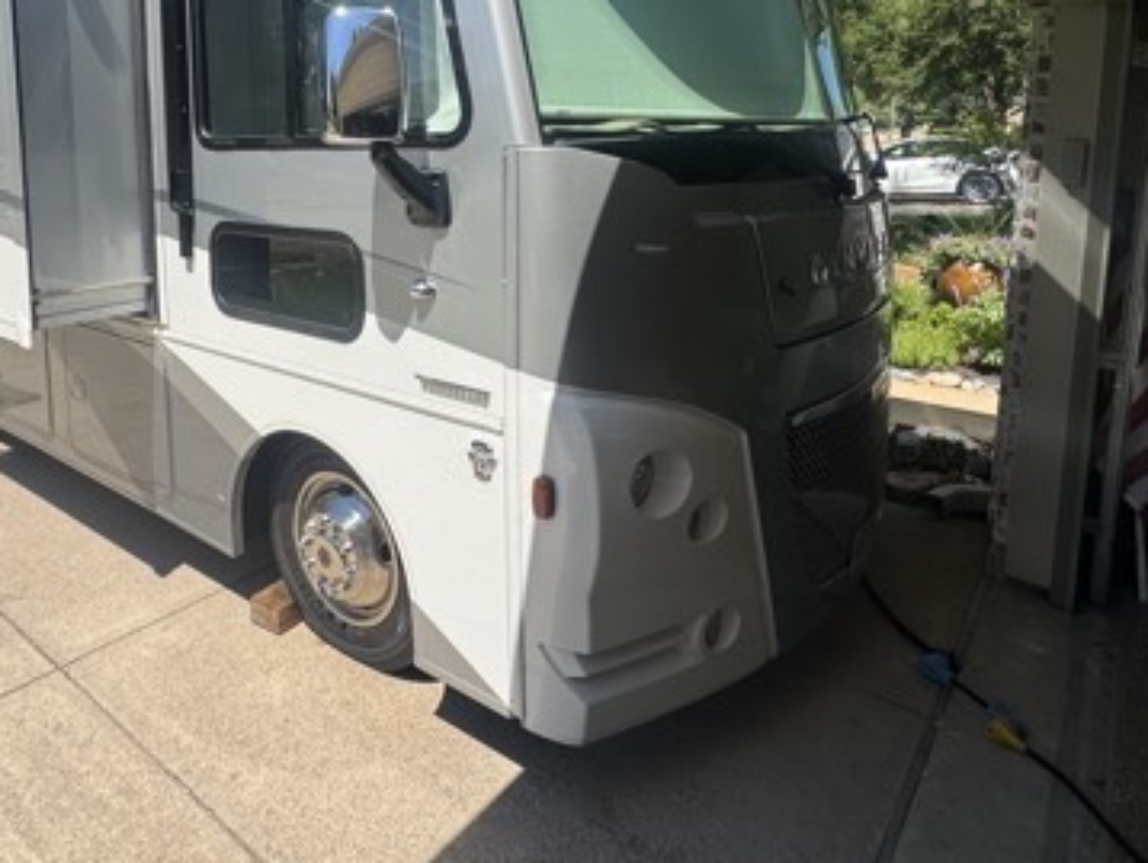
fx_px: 830
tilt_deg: -6.8
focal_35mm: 25
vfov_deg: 52.7
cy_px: 225
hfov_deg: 68.1
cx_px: 420
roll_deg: -0.1
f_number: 2.2
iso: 50
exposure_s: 1/1536
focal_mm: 2.22
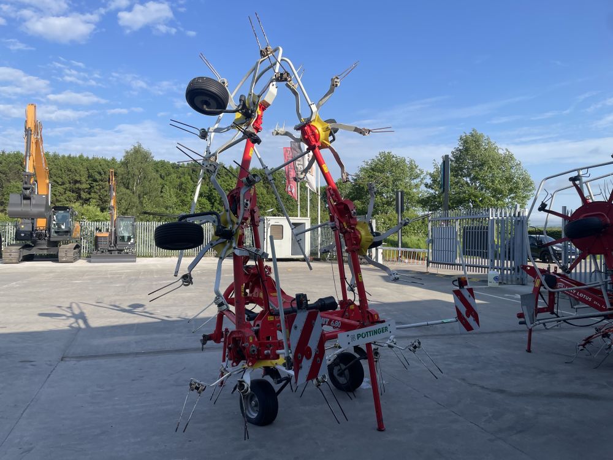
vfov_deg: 53.1
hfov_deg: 67.3
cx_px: 306
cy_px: 230
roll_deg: +0.4
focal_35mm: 26
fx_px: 460
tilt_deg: +3.9
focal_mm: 4.2
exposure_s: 1/2506
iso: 32
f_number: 1.6
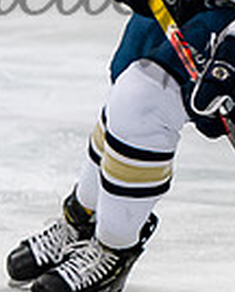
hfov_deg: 1.1
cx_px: 220
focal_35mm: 1427
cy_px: -23
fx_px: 12350
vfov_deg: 1.4
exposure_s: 1/800
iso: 1600
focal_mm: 150
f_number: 3.2
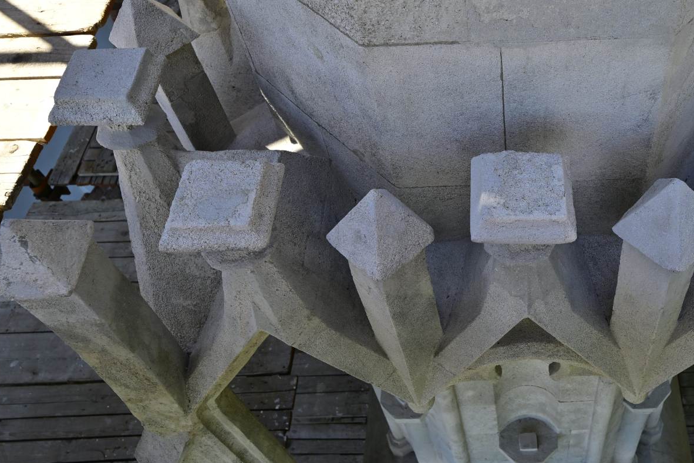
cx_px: 527
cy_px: 122
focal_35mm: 39
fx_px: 752
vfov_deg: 33.6
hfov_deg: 47.6
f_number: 8
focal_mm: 24
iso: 200
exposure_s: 1/160
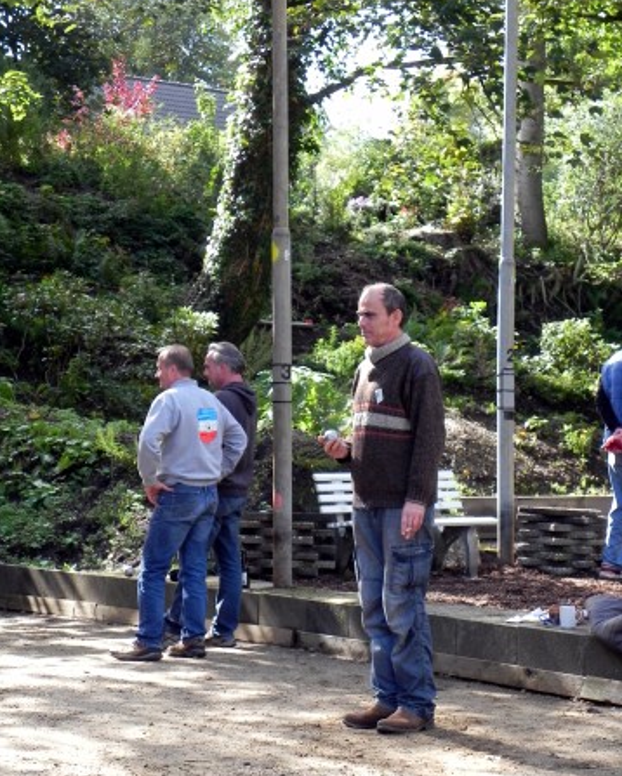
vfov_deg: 21.5
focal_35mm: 89
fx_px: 2047
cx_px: 311
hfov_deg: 17.3
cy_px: 391
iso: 160
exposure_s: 1/133
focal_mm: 15.1
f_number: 4.5
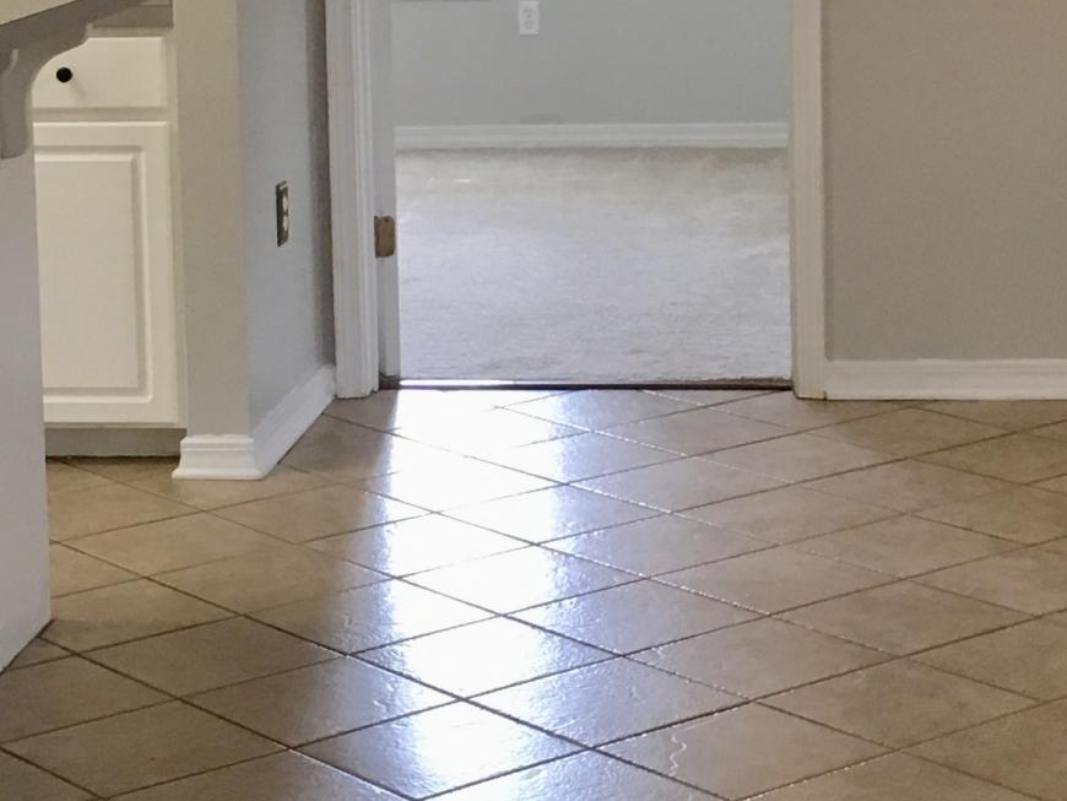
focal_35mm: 100
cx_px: 662
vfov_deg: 14.6
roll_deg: +1.4
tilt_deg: -4.5
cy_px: 27
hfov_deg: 19.6
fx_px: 3083
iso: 40
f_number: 2.2
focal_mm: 4.15
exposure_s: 1/30
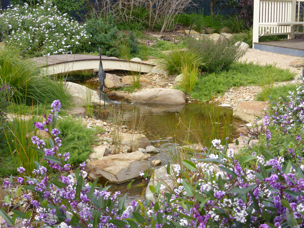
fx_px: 571
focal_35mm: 65
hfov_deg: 29.8
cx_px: 152
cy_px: 114
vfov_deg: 22.6
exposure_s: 1/160
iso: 100
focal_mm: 11
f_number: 4.8
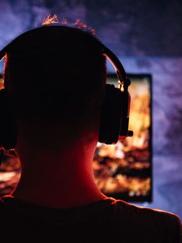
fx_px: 715
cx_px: 50
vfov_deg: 19.3
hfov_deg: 14.5
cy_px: 122
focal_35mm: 102
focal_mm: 70
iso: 320
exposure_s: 1/125
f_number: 2.8
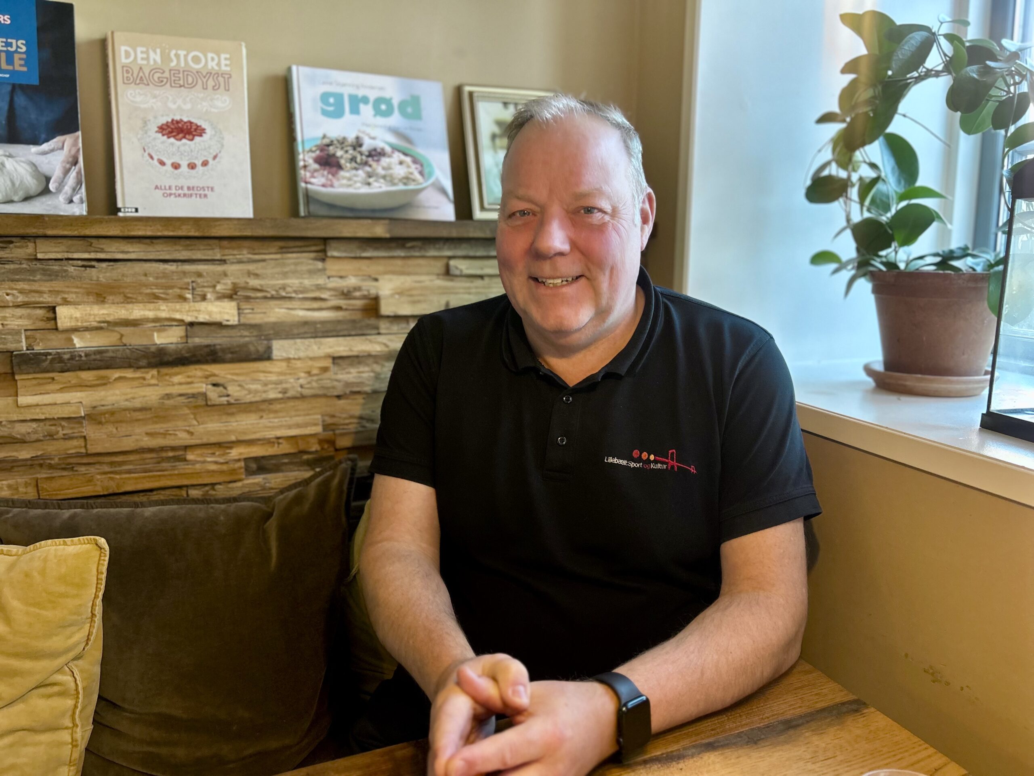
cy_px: 388
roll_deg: -0.2
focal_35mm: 26
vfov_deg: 53.1
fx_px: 777
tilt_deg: -11.8
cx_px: 517
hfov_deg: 67.3
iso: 125
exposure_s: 1/100
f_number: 1.5
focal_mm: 5.7
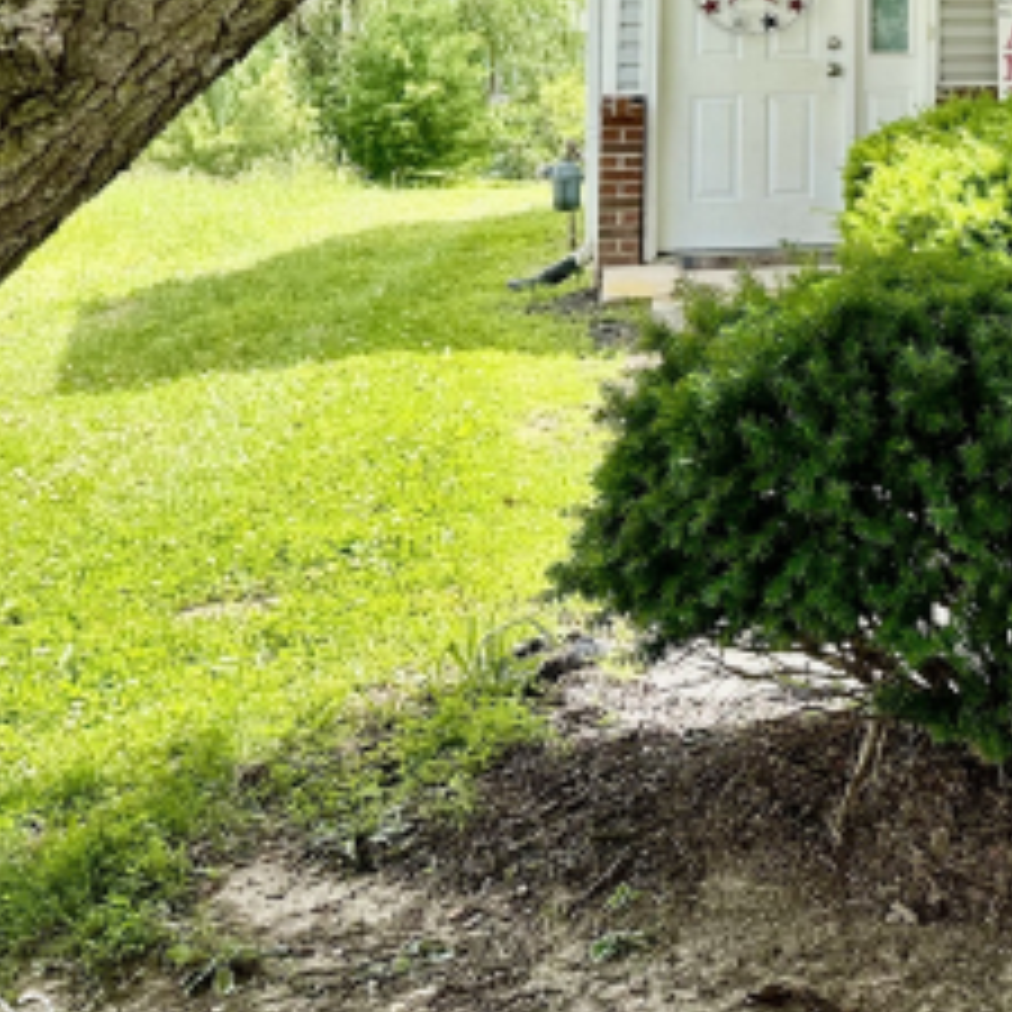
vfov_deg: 25.7
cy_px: -45
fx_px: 2084
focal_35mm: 63
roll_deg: -0.1
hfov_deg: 23.2
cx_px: 1424
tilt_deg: +3.5
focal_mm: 6.86
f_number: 1.78
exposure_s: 1/980
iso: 80
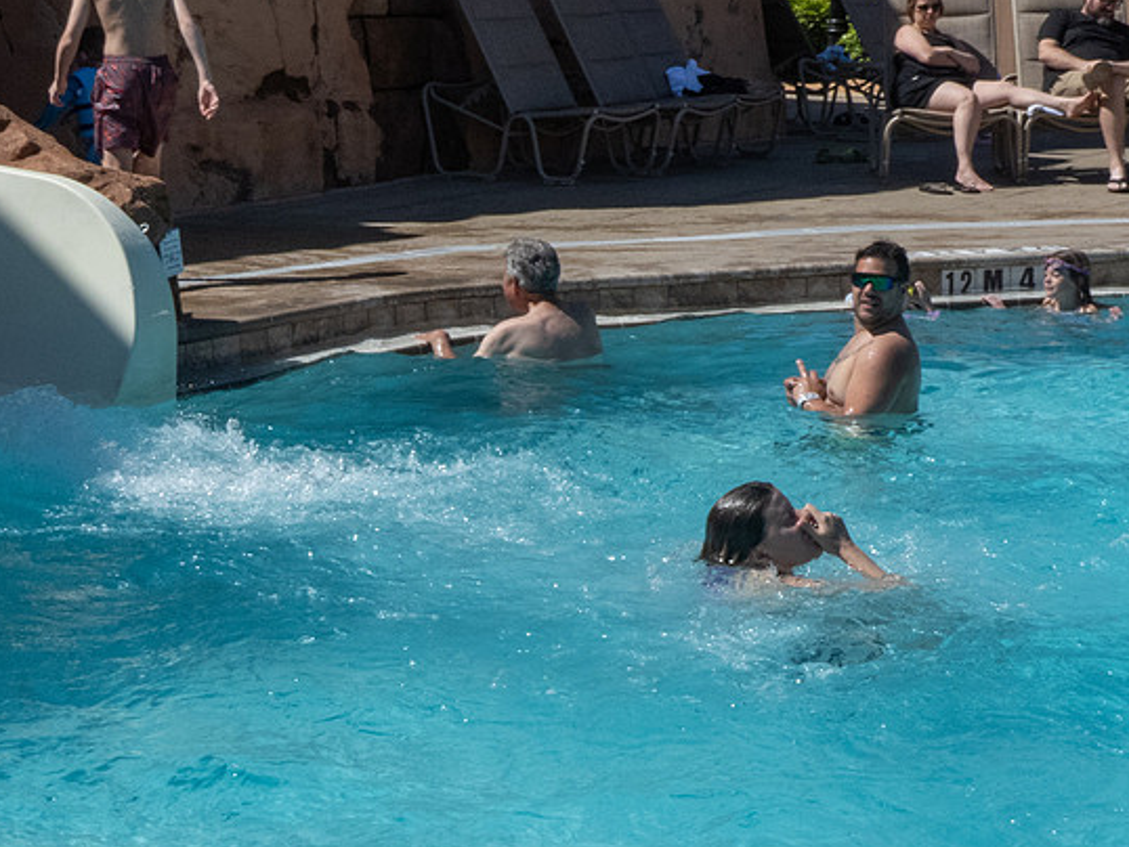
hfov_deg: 22.2
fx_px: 2871
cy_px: 431
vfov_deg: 16.8
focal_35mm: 88
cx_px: 467
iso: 80
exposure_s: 1/500
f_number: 7.1
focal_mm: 7.8
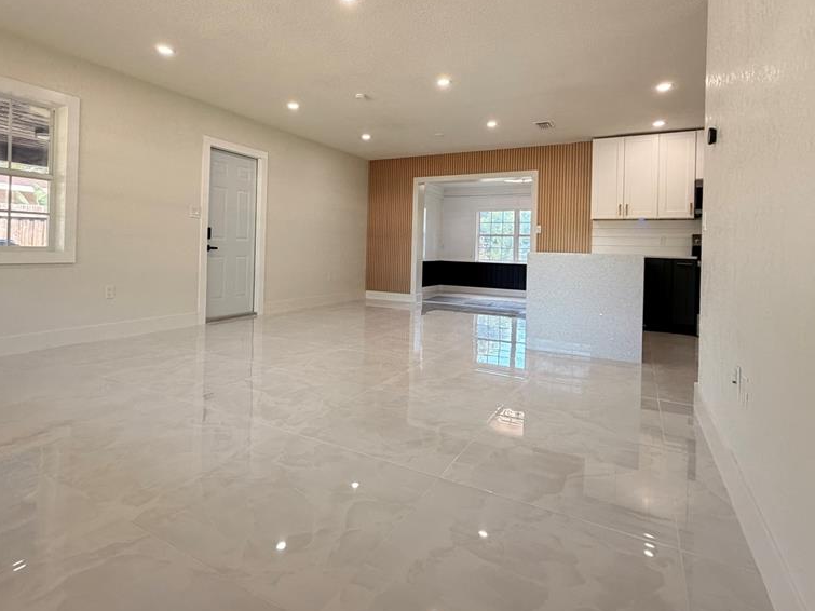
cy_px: 246
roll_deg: -1.4
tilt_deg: +0.3
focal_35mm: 19
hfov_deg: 84.6
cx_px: 392
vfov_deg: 68.0
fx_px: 447
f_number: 2.2
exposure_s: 1/121
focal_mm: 2.22
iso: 250
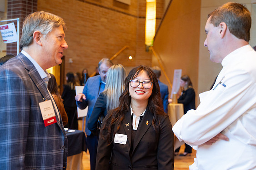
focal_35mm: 50
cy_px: 89
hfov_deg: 39.6
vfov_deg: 27.0
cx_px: 123
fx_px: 355
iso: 2500
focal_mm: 46
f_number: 2.8
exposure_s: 1/160
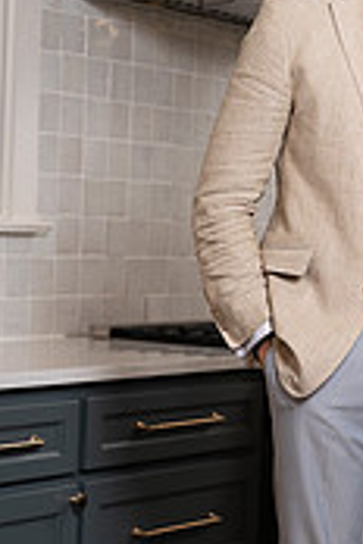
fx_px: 1951
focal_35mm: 129
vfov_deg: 15.9
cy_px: 310
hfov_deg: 10.5
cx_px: 413
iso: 100
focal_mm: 50
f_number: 2.8
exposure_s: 1/160
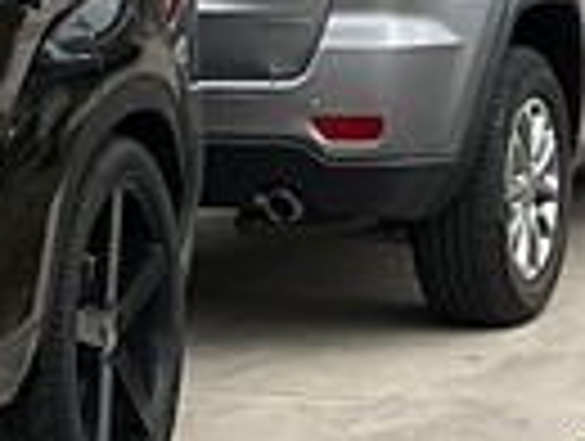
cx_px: 558
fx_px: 3860
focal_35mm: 228
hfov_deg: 8.6
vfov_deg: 6.5
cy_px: 58
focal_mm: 3
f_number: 1.8
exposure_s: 1/1675
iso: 16
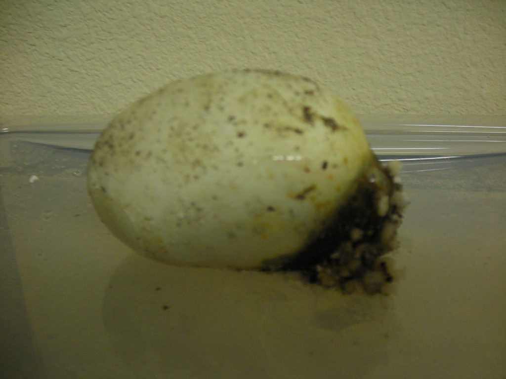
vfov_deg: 37.7
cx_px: 253
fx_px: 555
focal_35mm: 38
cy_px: 190
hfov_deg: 49.0
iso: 200
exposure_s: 1/13.5
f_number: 3.2
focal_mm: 6.3
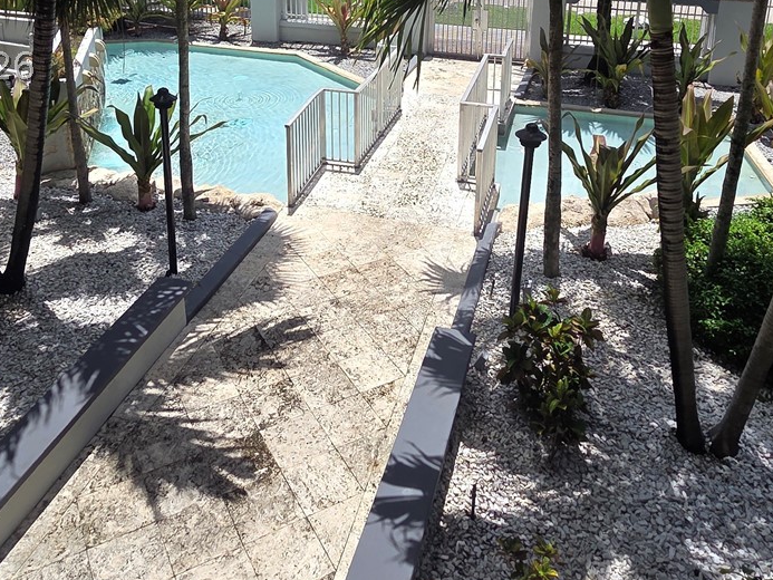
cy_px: 66
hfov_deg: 59.9
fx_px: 670
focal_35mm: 30
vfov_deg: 43.1
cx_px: 377
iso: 50
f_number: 2.2
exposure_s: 1/2094
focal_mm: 2.2
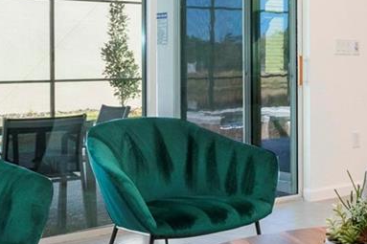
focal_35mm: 71
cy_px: 55
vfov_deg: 19.0
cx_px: 402
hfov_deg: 26.3
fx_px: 723
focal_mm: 17
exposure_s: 1/20
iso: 800
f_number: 14
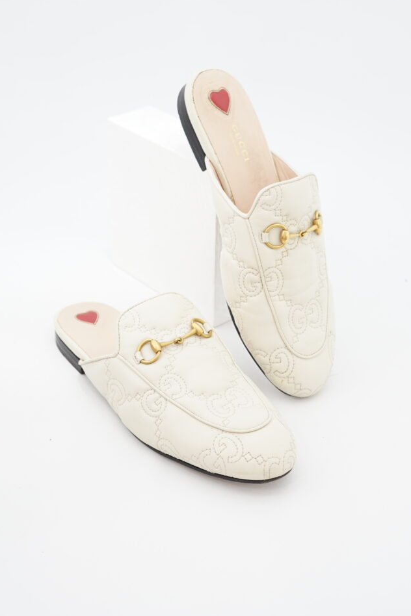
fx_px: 925
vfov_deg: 36.9
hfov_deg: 25.1
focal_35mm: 54
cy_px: 302
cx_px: 205
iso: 640
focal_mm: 50
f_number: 6.3
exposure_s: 1/10
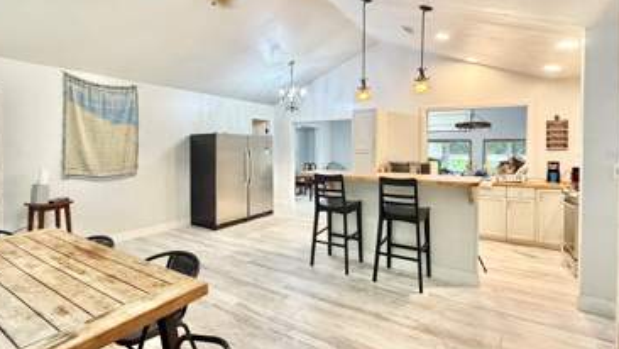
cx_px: 247
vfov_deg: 55.8
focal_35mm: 20
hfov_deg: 85.5
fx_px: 328
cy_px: 154
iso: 320
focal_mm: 2.22
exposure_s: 1/60
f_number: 2.2
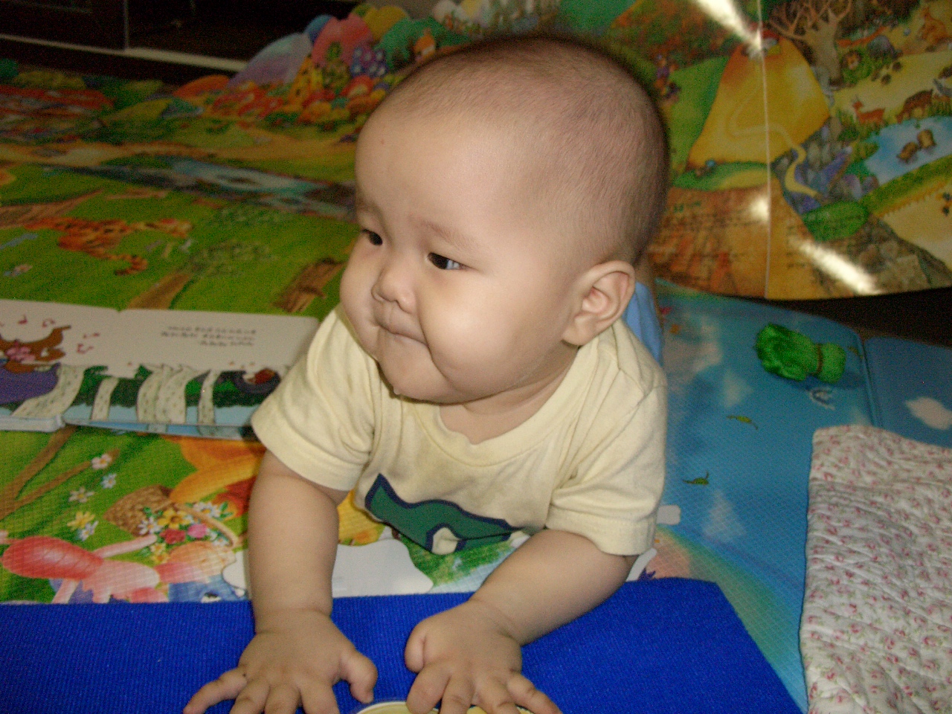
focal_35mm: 33
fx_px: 908
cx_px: 476
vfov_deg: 42.9
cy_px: 357
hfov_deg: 55.4
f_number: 2.8
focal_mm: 7.1
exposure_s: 1/60
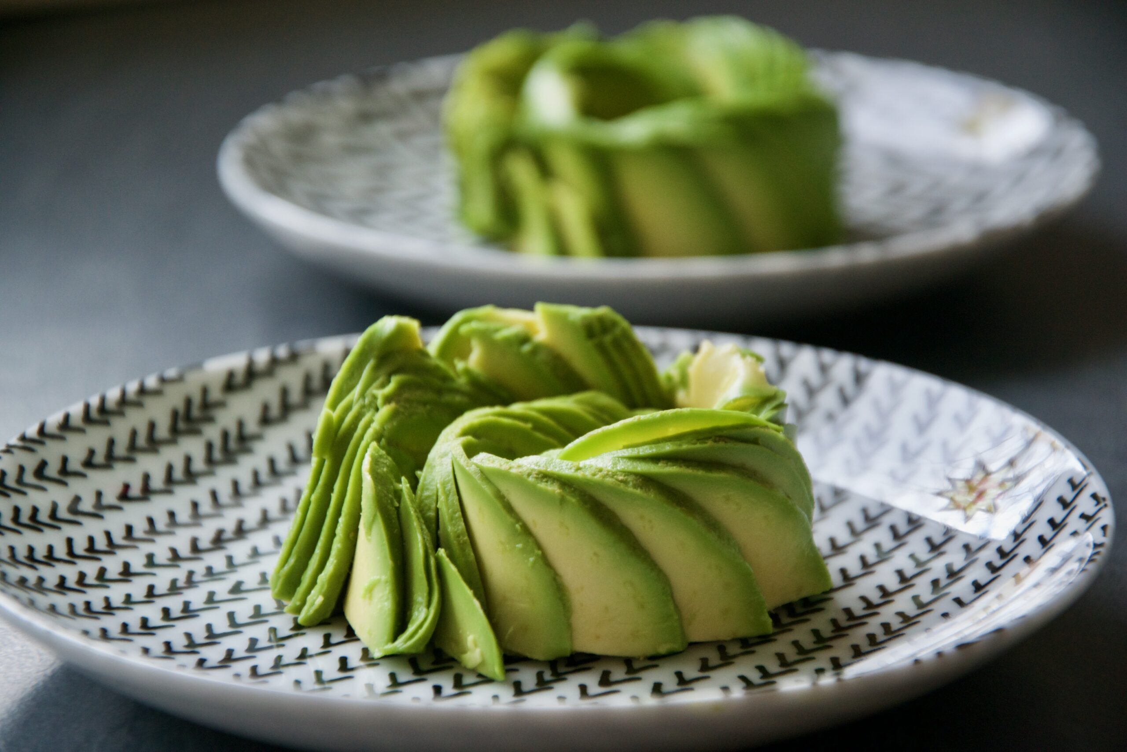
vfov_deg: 8.7
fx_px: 4931
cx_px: 564
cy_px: 376
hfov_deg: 13.0
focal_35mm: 158
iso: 400
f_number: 5.6
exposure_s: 1/80
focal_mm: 105
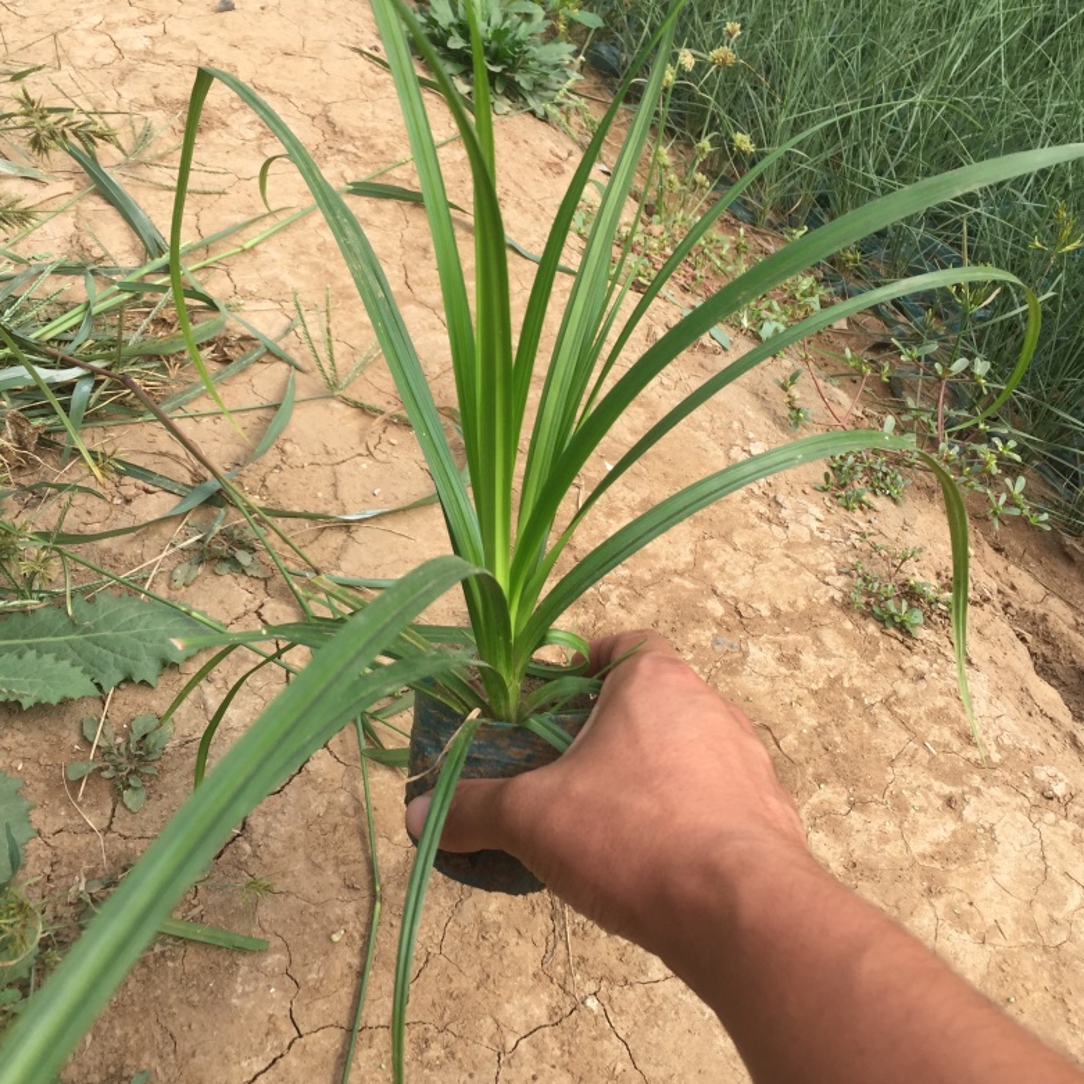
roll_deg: -16.2
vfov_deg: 47.2
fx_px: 1240
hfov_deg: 47.2
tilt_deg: -42.2
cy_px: 554
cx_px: 532
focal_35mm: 35
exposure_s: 1/670
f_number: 2.2
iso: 32
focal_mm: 4.15
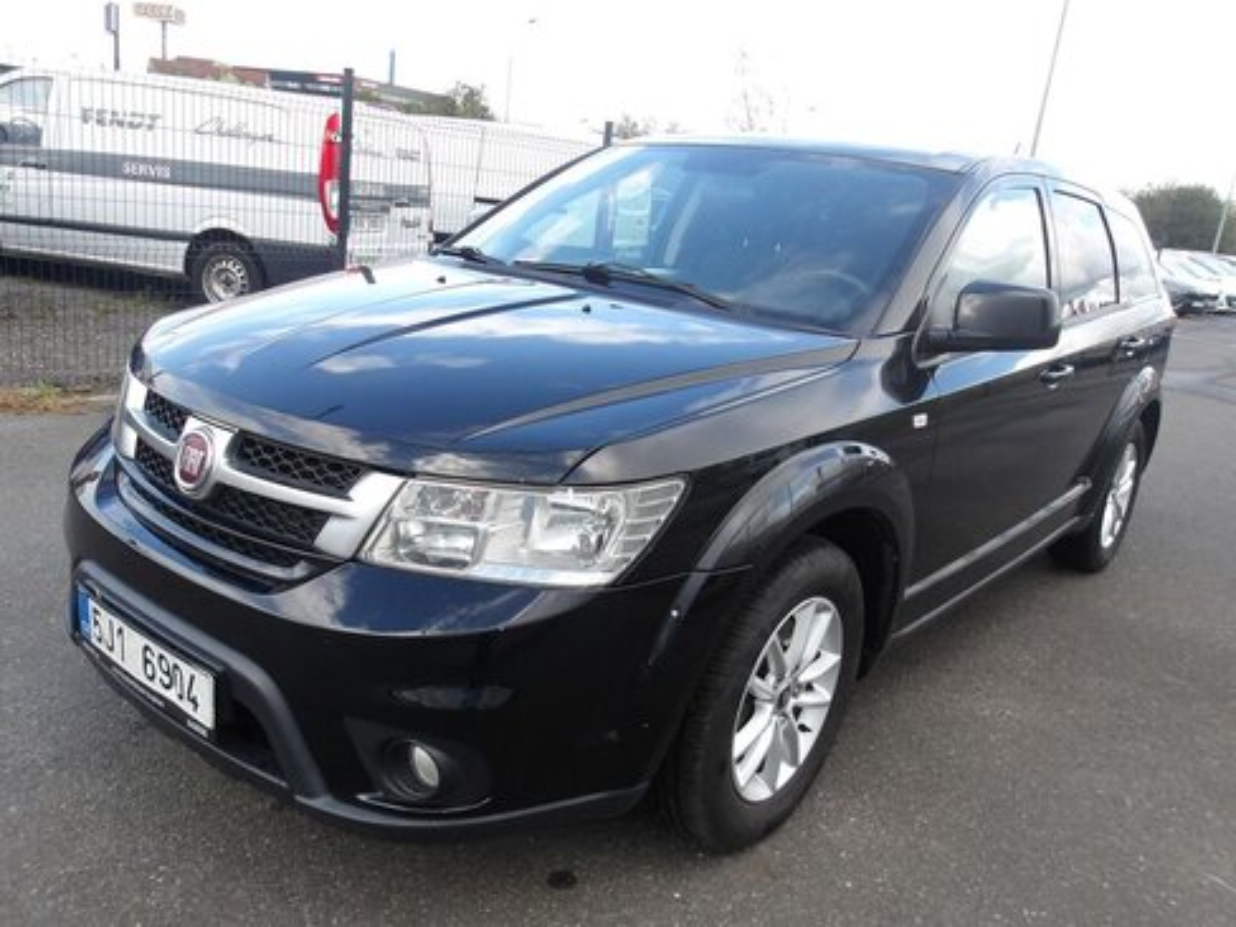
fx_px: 964
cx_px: 618
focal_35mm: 27
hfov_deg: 65.3
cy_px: 464
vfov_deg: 51.4
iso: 100
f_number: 3
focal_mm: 4.9
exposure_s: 1/221
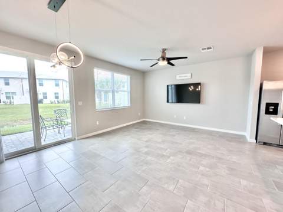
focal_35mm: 14
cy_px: 106
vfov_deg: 85.6
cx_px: 142
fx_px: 114
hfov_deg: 102.1
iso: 80
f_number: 2.2
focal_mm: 2.22
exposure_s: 1/120
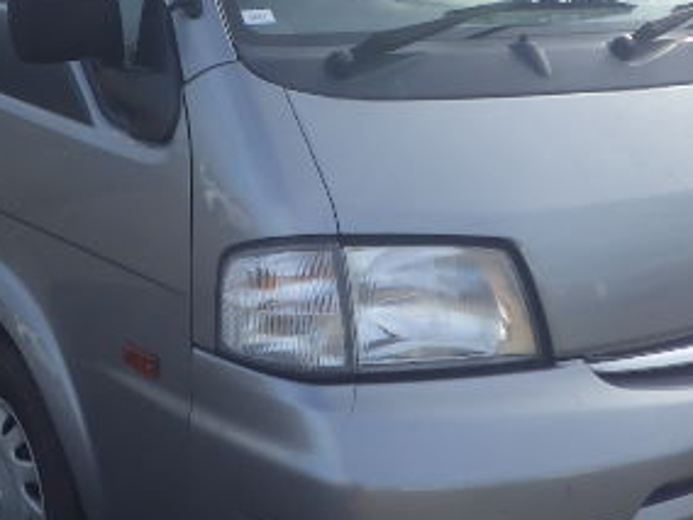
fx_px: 1261
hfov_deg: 30.7
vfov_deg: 23.2
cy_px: 178
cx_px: 298
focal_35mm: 63
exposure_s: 1/500
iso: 125
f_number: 4.2
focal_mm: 5
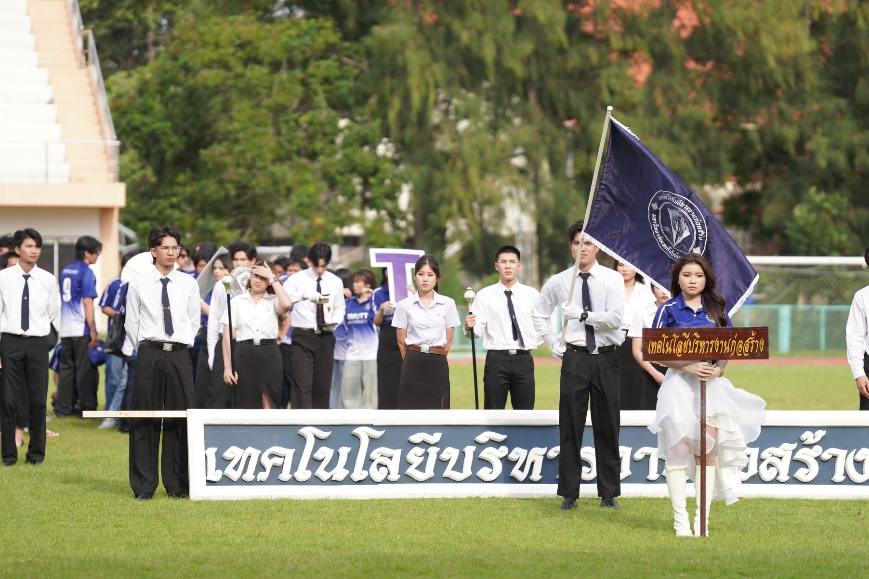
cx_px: 481
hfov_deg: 12.0
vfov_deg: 8.0
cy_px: 280
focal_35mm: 171
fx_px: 4128
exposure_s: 1/4000
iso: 500
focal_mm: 147
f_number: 2.8
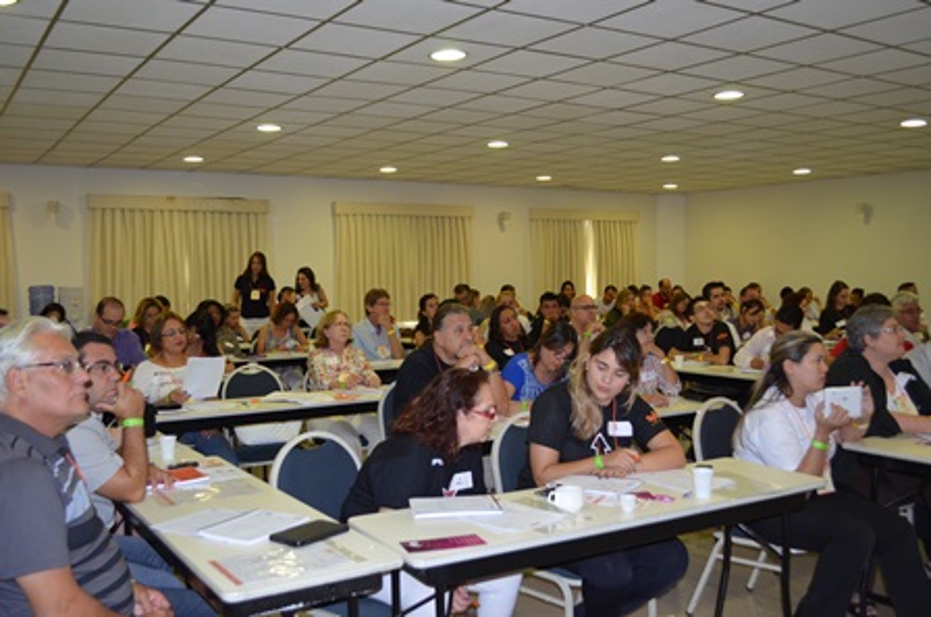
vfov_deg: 39.8
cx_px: 466
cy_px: 308
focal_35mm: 33
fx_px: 852
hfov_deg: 57.3
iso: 1100
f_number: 4
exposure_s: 1/60
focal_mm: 22
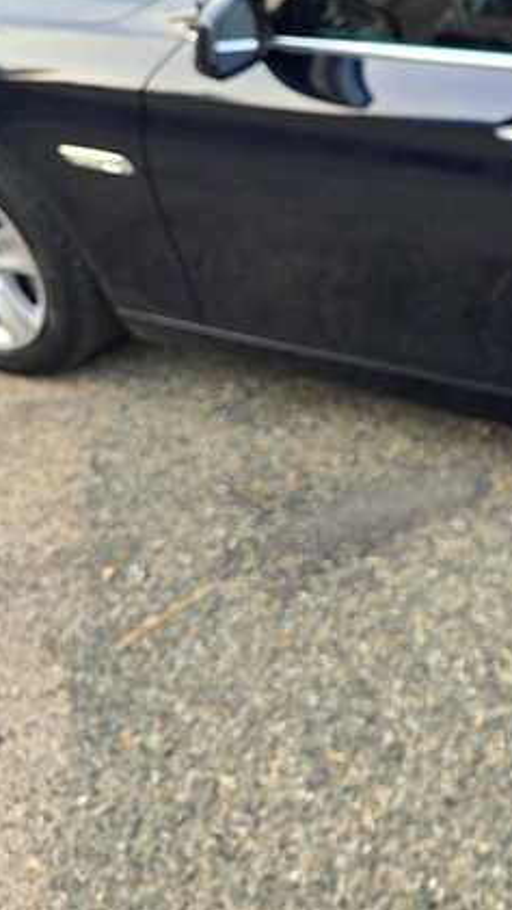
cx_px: 890
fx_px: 1471
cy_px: 197
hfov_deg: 16.8
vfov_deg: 33.5
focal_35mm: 61
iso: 32
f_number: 1.7
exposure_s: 1/180
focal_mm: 6.3
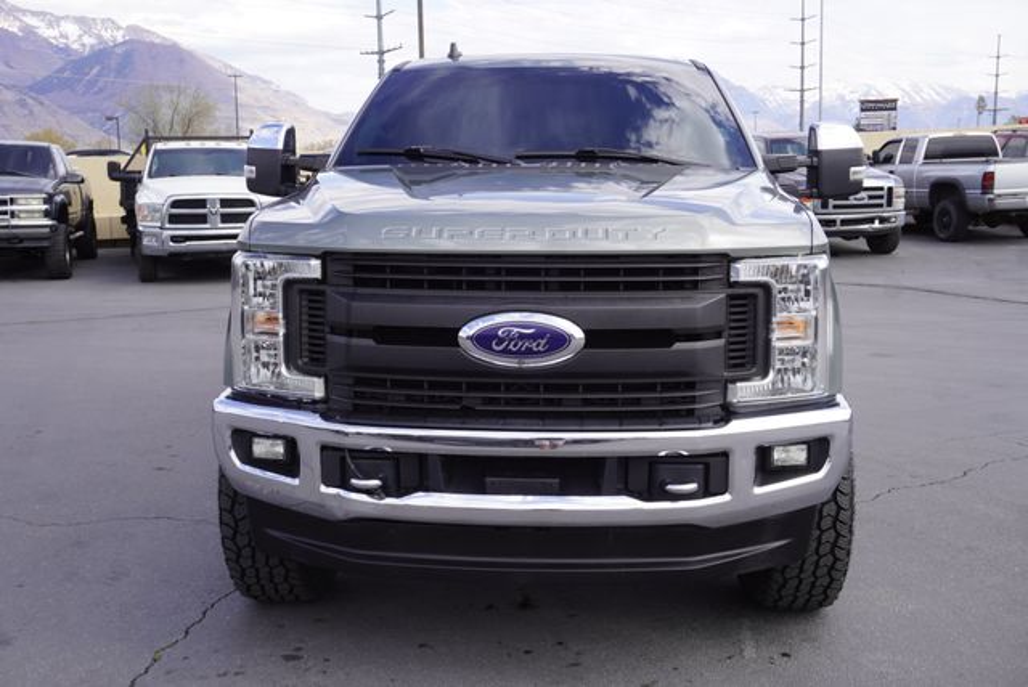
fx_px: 1115
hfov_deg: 49.5
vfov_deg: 34.3
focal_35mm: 39
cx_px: 514
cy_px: 344
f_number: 8
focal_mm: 26
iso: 100
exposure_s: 1/100
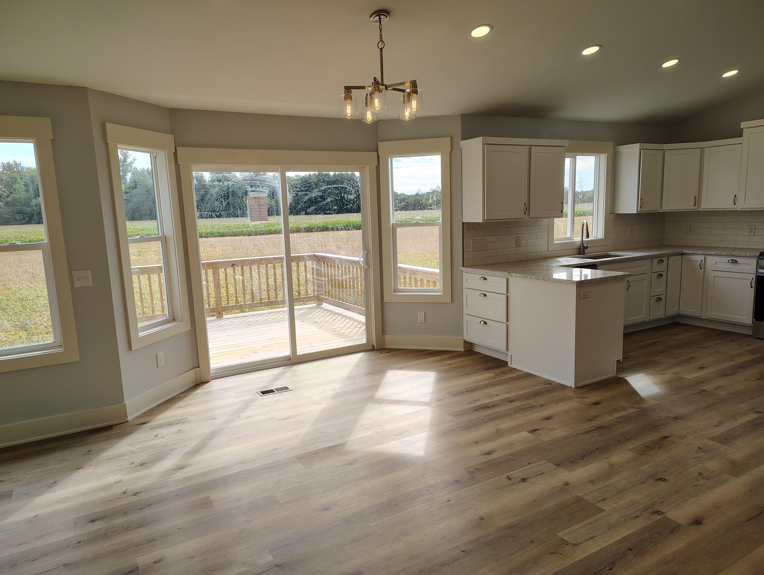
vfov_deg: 56.9
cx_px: 382
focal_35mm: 24
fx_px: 530
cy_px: 288
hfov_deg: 71.5
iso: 100
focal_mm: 5.56
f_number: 1.8
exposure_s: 1/277
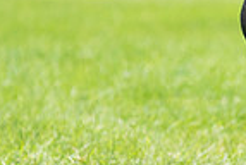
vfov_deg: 1.5
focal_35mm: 932
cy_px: -63
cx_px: 378
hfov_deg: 2.2
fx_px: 6382
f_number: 5.6
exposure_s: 1/4000
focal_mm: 230
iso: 2000
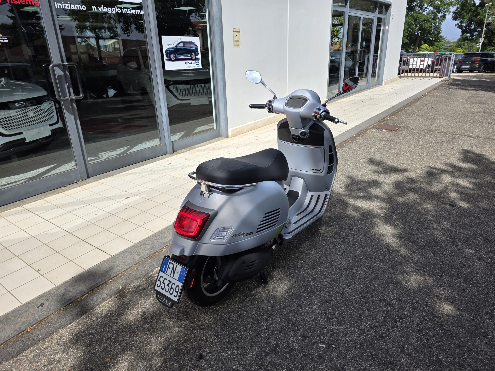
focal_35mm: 23
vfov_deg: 58.9
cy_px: 186
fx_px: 329
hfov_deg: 73.9
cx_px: 248
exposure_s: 1/4333
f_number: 1.7
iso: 80
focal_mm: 6.3
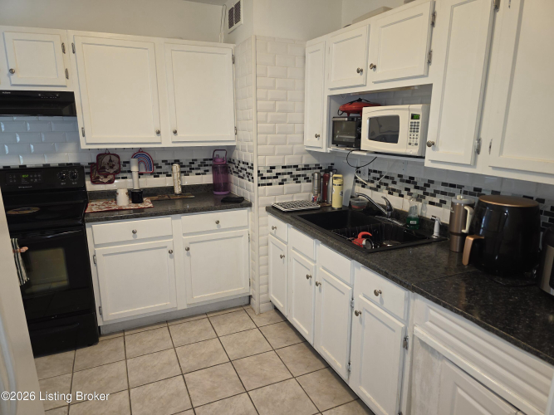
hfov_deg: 73.9
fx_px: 368
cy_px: 208
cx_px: 277
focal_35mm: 23
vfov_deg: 58.9
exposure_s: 1/40
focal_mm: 6.3
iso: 125
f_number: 1.7
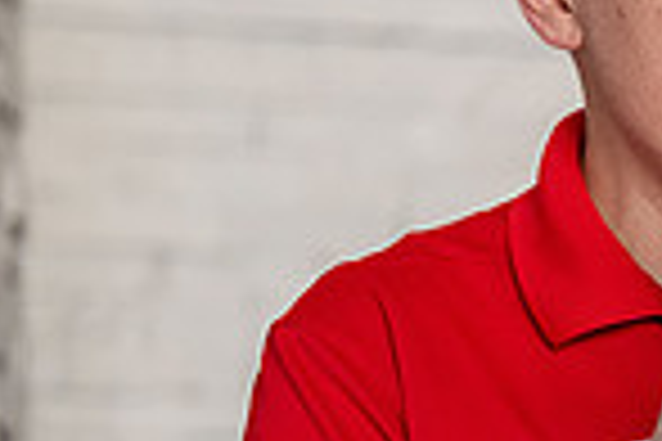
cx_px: 1216
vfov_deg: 2.9
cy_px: 452
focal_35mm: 475
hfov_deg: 4.3
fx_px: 8734
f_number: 2.8
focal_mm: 120
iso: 1600
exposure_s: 1/500
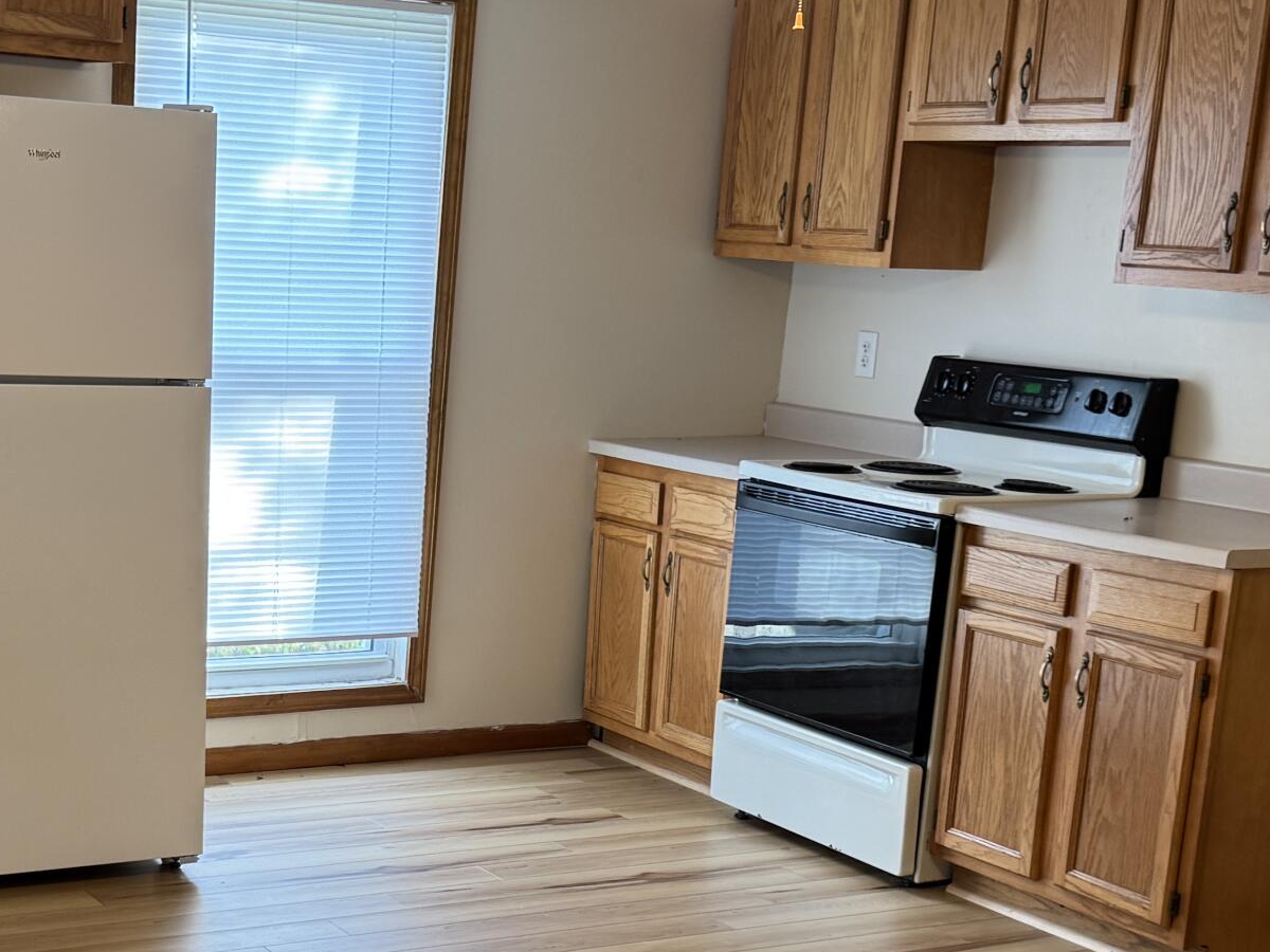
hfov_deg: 31.9
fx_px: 2201
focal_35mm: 60
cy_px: 779
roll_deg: -3.5
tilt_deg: -13.9
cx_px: 411
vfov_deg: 24.0
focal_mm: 6.76
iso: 160
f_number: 1.78
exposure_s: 1/60
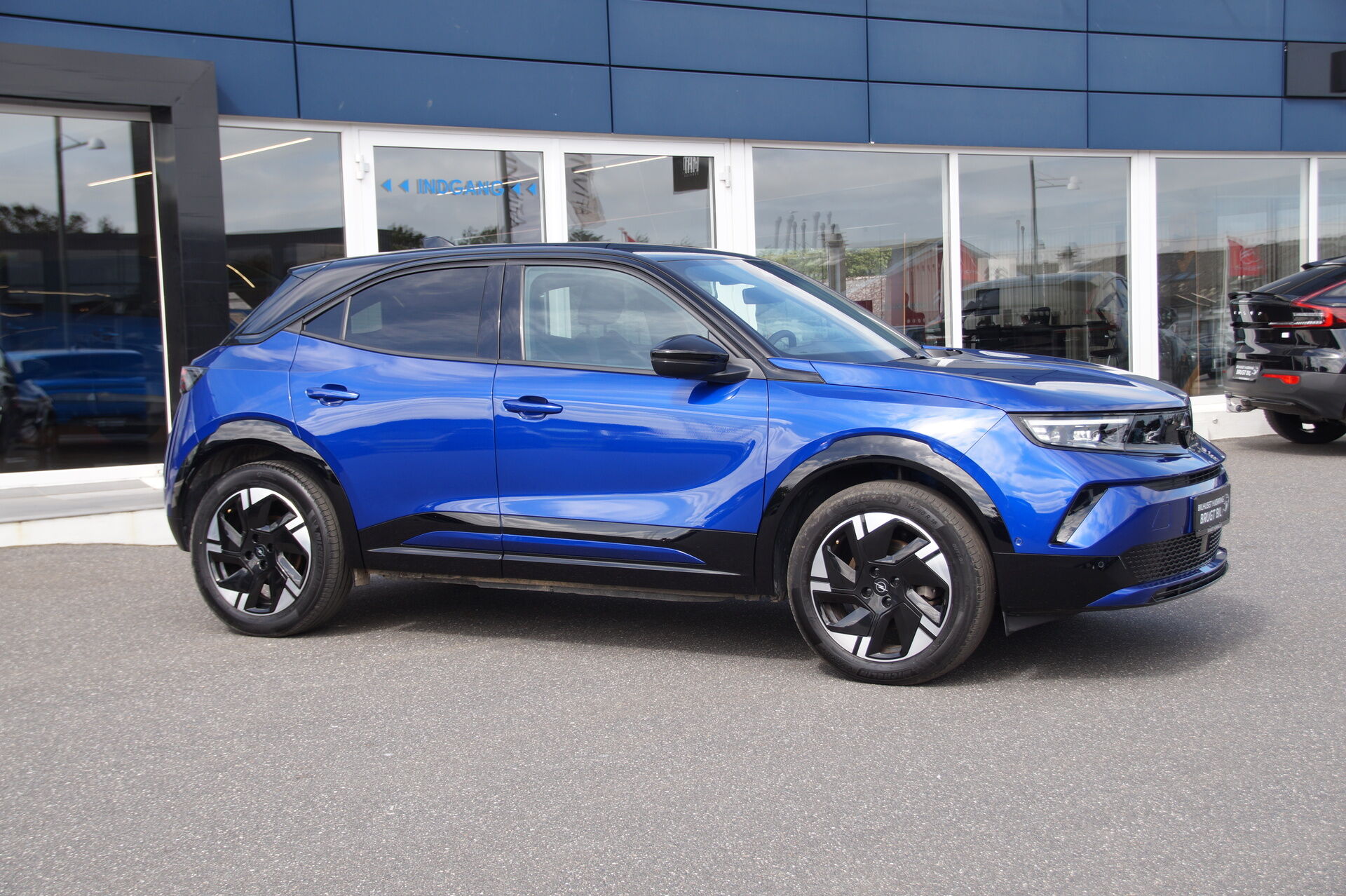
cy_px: 448
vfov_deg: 25.7
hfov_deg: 37.9
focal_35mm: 52
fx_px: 1962
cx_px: 673
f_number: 6.3
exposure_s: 1/125
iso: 100
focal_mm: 35
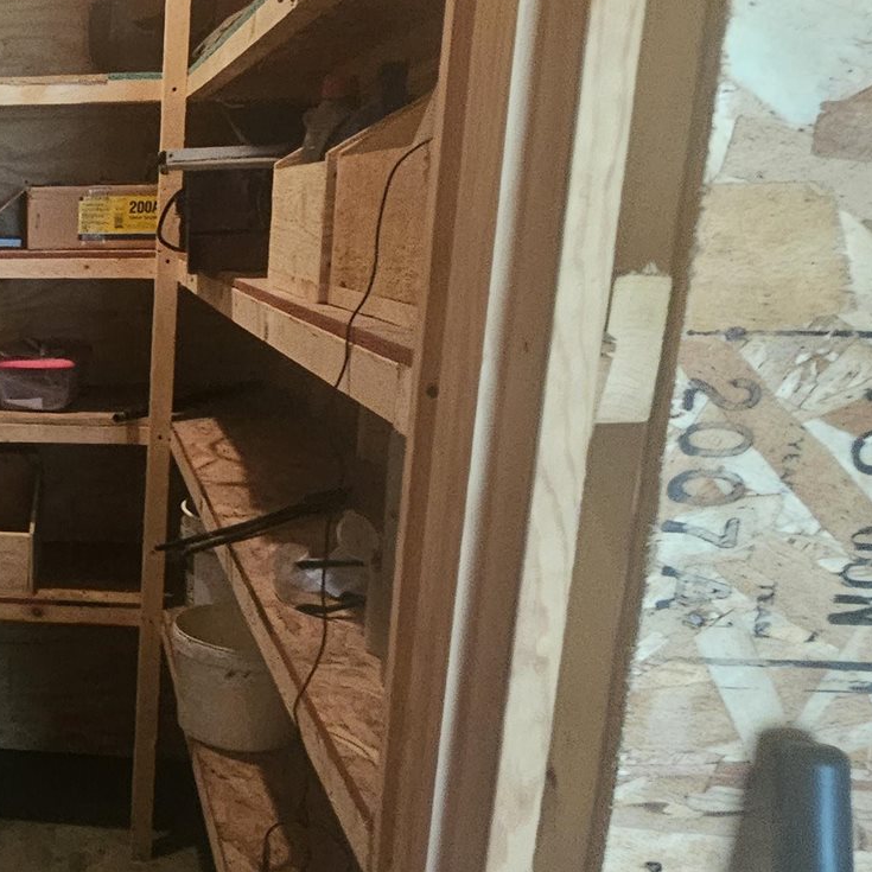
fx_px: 1026
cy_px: 437
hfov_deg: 37.1
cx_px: -129
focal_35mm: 36
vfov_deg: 46.0
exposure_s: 1/24
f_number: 2.2
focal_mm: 2.2
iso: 640
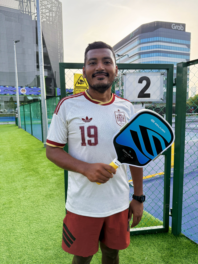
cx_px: 99
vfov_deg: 71.6
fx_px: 183
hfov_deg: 56.8
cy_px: 132
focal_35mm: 24
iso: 100
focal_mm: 6.76
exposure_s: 1/1139
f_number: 1.78
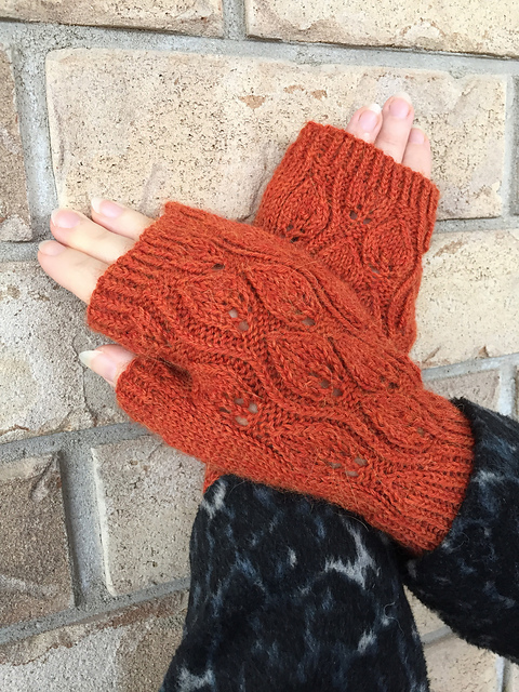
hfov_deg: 48.2
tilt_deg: -10.2
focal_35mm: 29
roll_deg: +3.6
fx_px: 580
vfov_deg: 61.7
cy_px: 346
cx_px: 260
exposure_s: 1/30
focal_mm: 4.15
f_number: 2.2
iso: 64
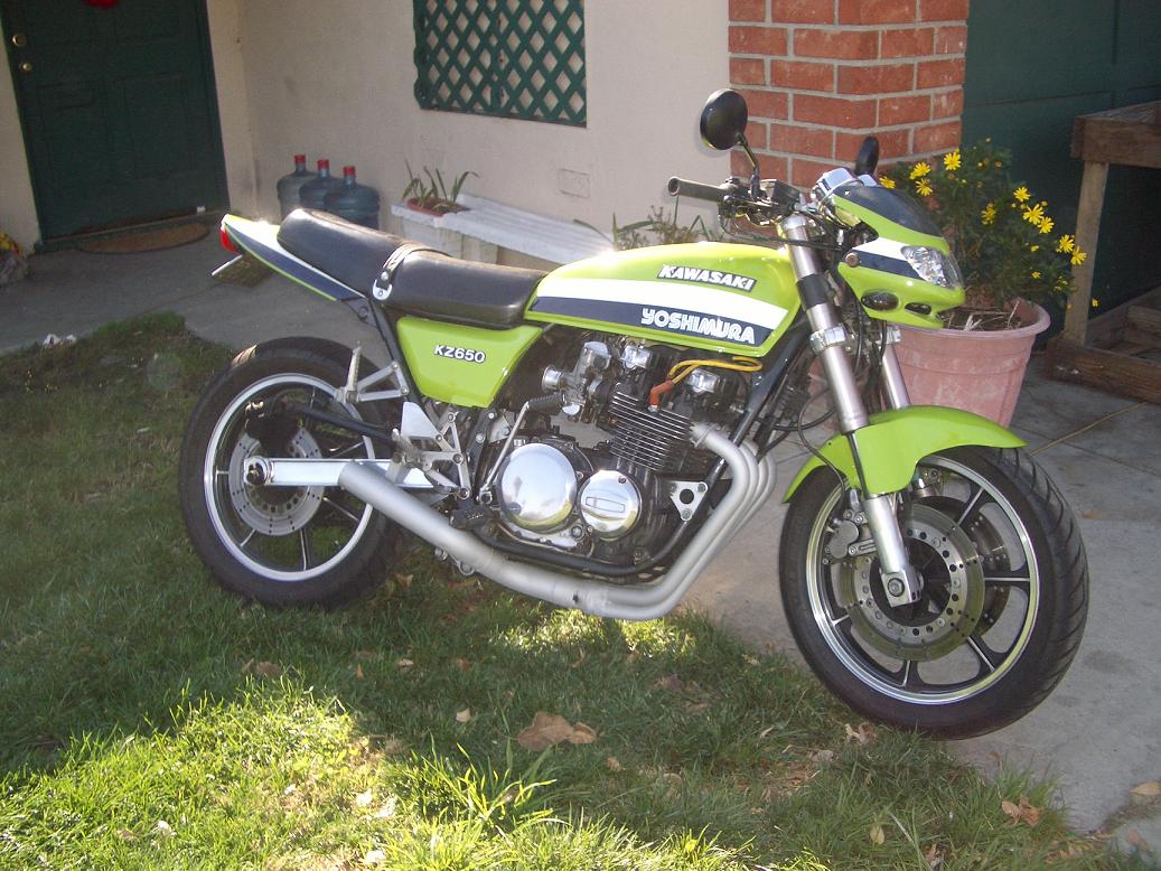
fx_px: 1174
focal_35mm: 35
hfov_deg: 52.6
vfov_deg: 40.7
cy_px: 436
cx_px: 580
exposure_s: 1/400
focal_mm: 5.8
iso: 100
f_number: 2.6
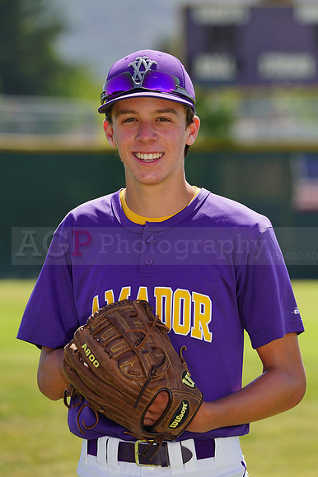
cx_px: 159
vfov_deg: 7.0
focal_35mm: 294
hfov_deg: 4.7
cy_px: 238
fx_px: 3900
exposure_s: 1/250
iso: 100
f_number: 8
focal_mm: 294
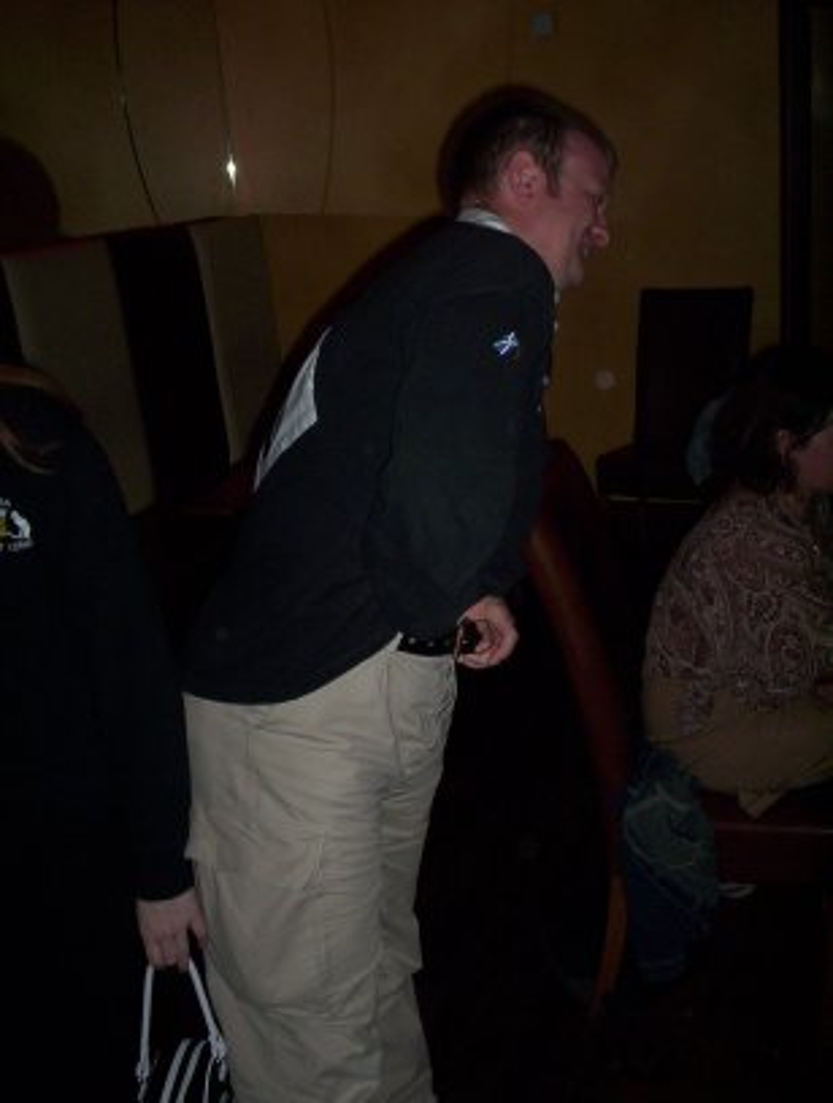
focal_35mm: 38
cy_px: 552
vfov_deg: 48.9
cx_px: 416
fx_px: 1214
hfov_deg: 37.9
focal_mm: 4.99
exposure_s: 1/60
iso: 140
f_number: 4.5
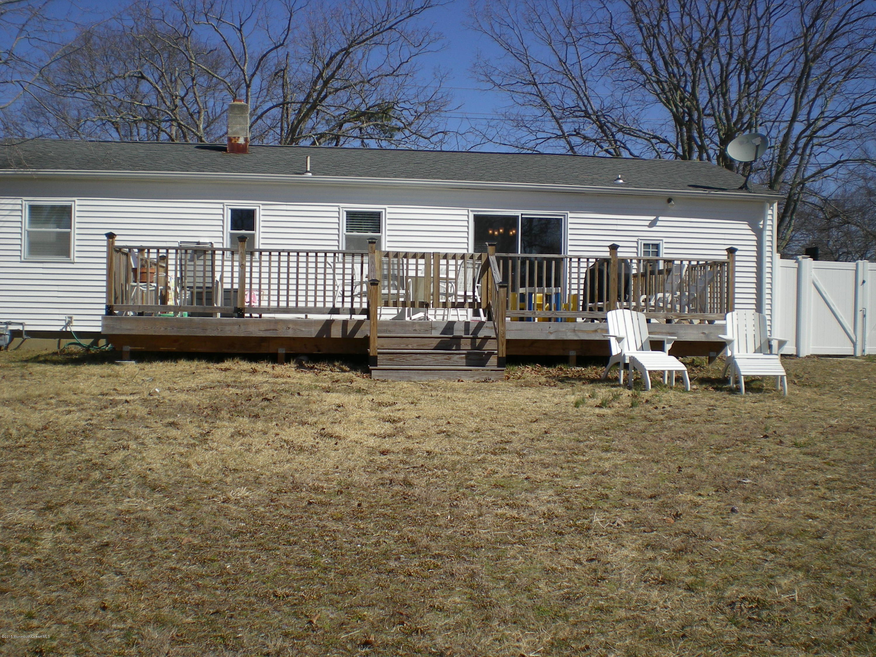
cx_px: 438
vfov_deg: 37.7
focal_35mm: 38
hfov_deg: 49.0
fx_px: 962
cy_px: 328
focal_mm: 6.3
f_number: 4.6
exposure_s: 1/577
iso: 50
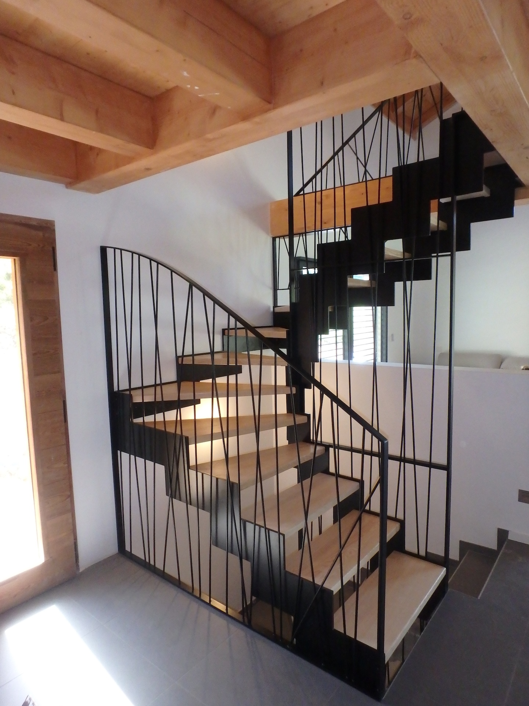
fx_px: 428
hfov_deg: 63.4
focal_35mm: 21
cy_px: 353
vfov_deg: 79.0
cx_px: 264
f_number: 3.5
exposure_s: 1/80
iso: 800
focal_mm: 3.7
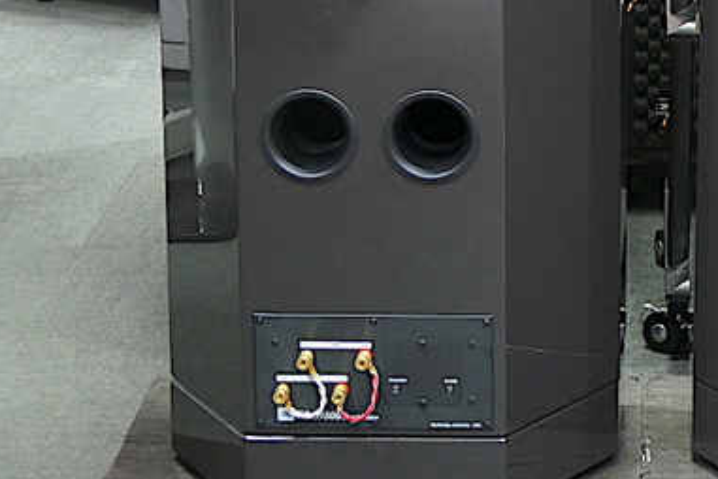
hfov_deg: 15.4
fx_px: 2613
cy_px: -79
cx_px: 663
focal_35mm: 131
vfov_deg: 10.3
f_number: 4.1
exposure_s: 1/2.5
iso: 200
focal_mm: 9
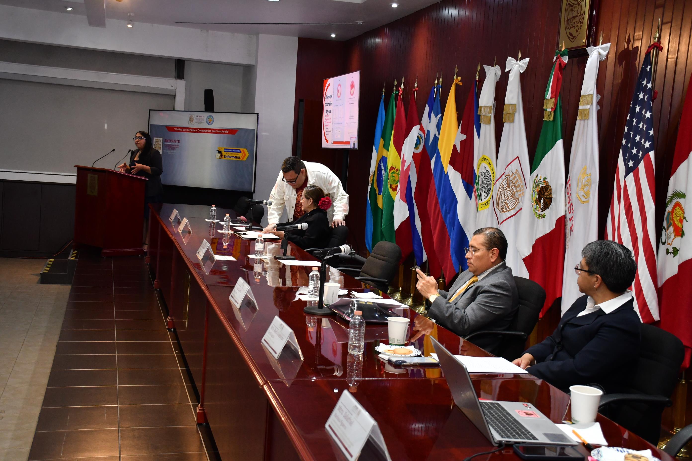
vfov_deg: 29.9
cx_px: 346
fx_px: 865
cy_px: 230
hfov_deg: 43.6
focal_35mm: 45
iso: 1250
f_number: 5.6
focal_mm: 30
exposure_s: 1/100
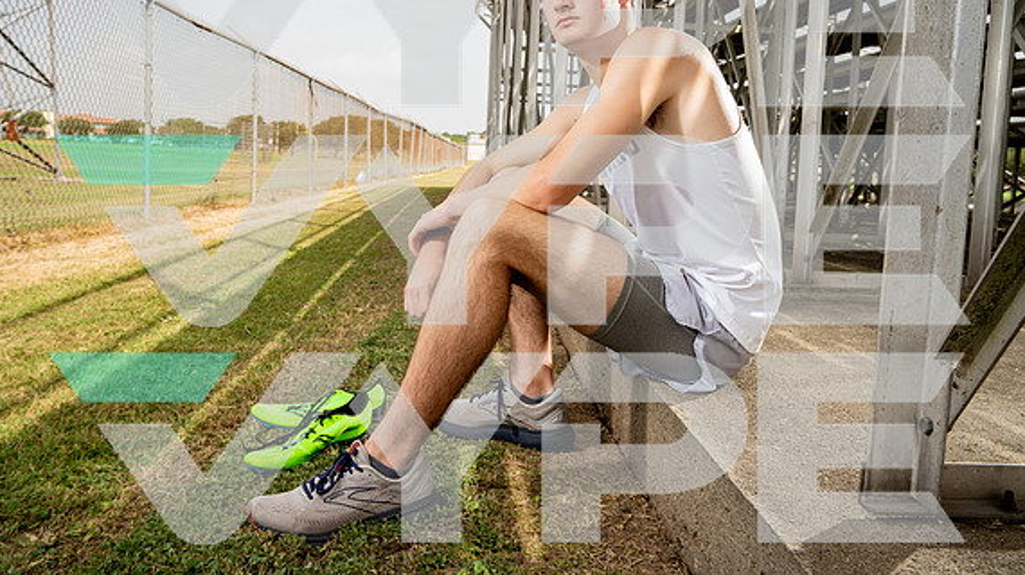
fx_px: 869
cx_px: 512
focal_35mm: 32
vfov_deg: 36.5
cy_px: 231
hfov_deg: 61.0
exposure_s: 1/125
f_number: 8
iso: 100
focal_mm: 30
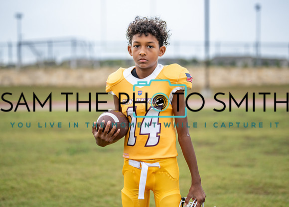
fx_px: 514
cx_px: 148
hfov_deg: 31.4
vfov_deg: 22.7
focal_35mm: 63
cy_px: 89
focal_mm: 50
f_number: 1.2
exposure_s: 1/1250
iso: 320
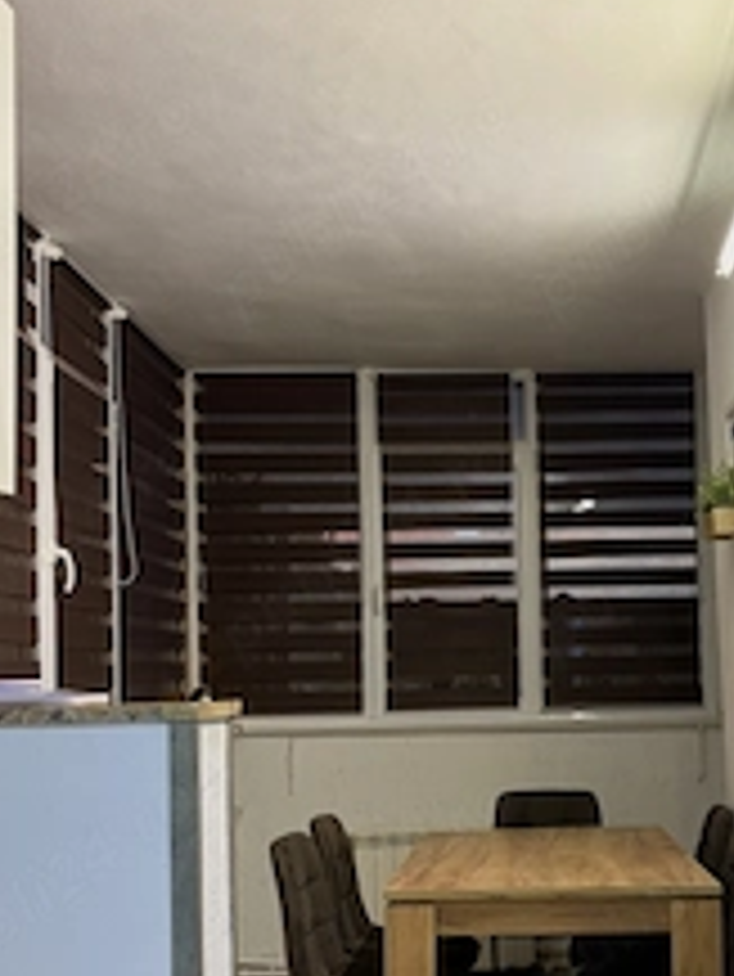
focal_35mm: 48
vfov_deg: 39.3
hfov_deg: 29.9
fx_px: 1356
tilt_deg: +2.6
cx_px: 522
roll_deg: +1.4
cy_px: 621
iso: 160
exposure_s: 1/50
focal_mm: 5.96
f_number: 1.6
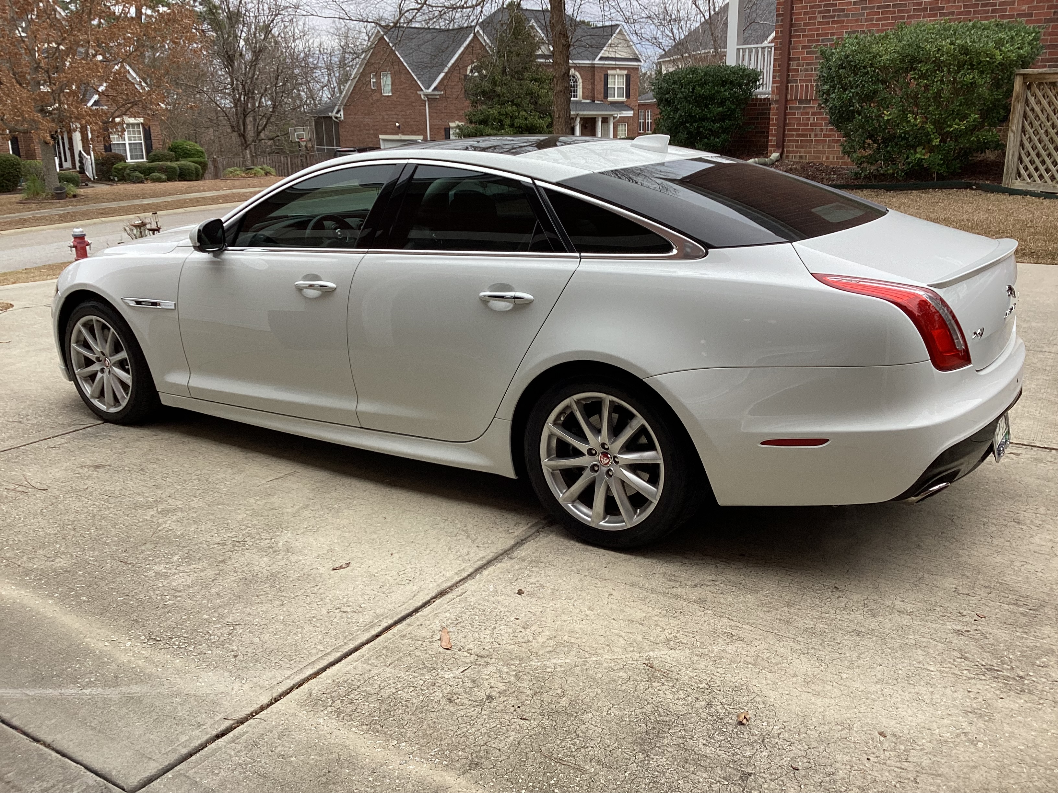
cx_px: 529
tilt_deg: -18.6
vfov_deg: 45.4
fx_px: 947
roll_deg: +0.4
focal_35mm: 31
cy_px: 396
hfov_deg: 58.4
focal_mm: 3.3
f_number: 2.4
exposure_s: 1/190
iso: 25
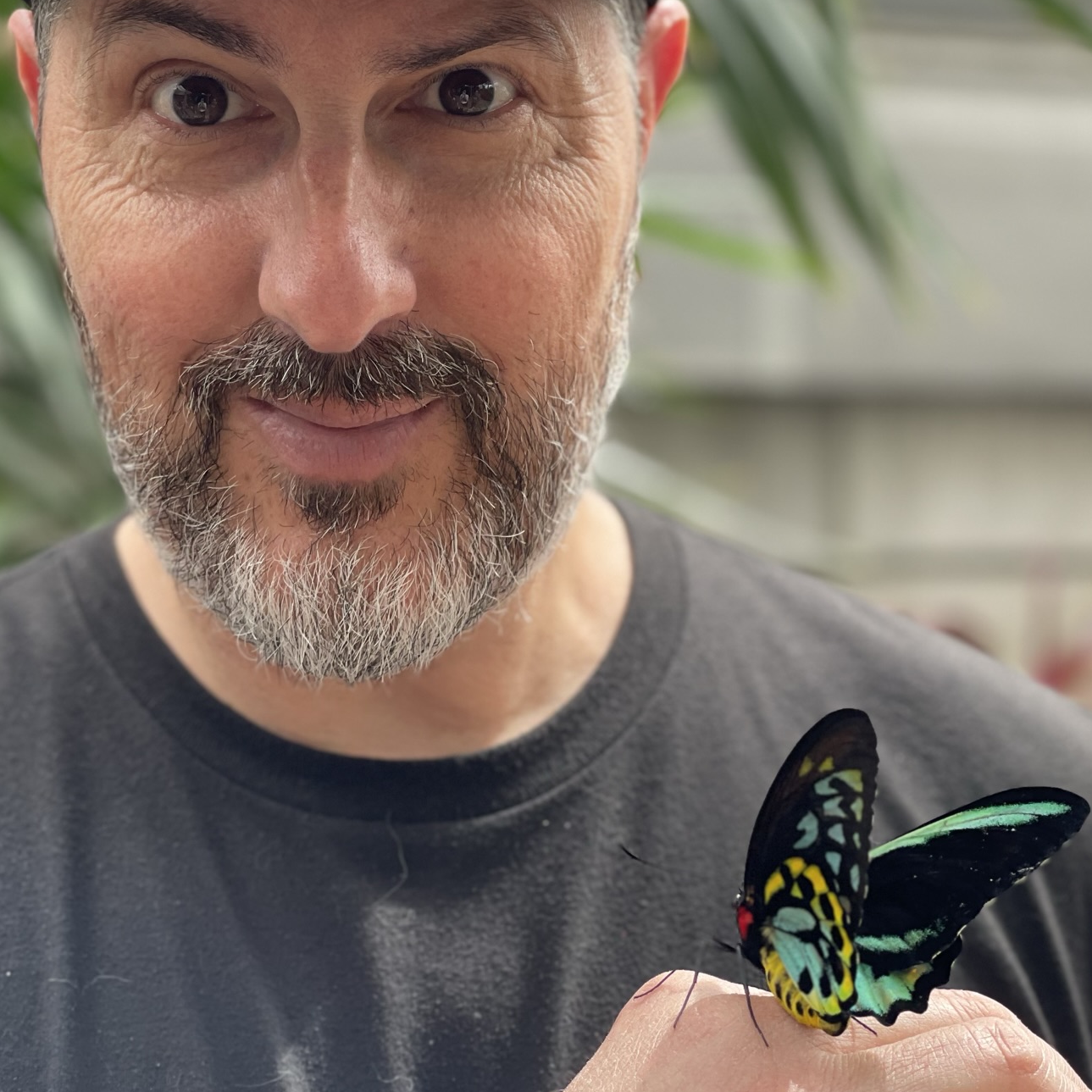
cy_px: 372
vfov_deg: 23.6
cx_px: 541
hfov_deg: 23.7
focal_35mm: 73
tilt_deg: +2.0
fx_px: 2605
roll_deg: -0.6
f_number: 2
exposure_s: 1/122
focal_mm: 6
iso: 40
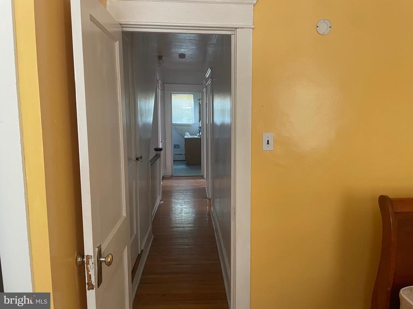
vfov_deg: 53.1
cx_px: 206
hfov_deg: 67.3
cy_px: 154
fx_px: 310
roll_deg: +0.6
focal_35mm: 26
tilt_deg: -6.9
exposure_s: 1/60
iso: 200
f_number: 1.6
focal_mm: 4.2
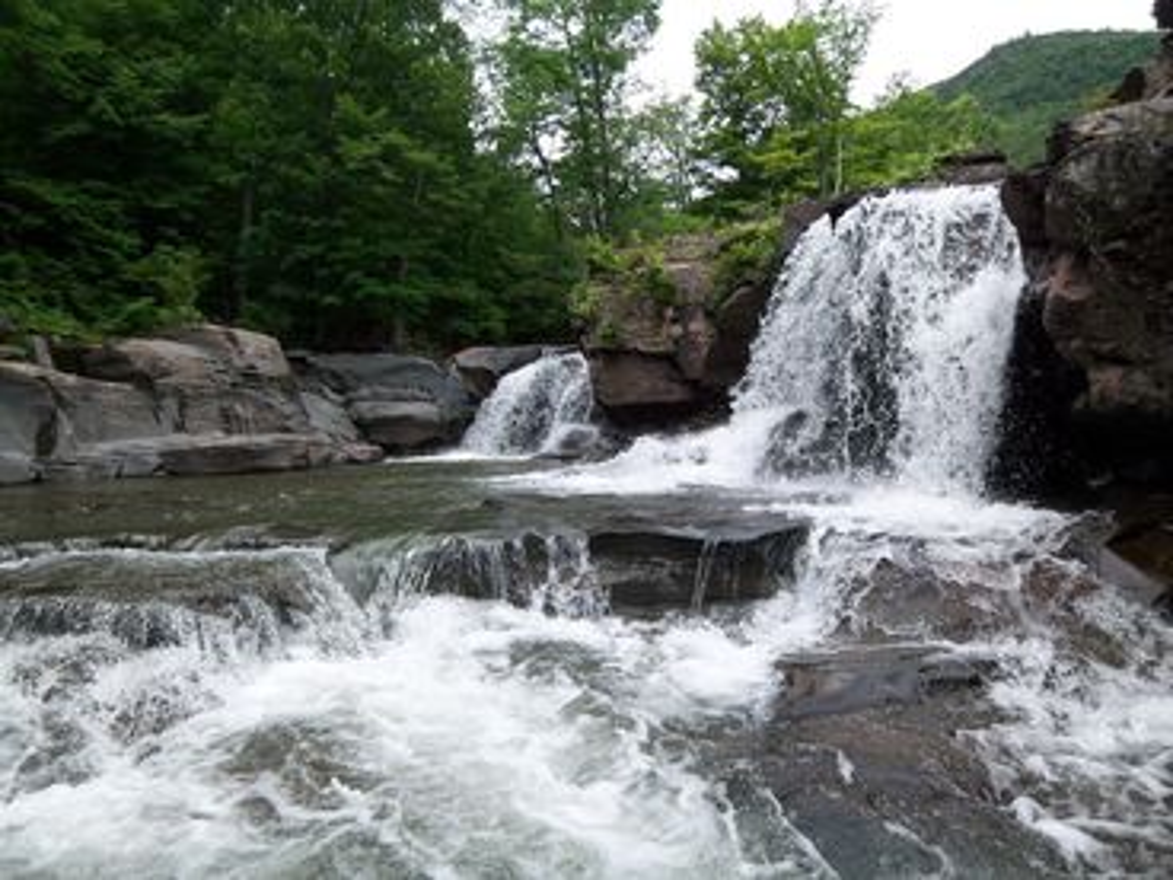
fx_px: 779
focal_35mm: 23
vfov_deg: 58.9
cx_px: 586
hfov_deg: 73.9
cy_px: 440
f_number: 2.8
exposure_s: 1/320
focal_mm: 3.8
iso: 50
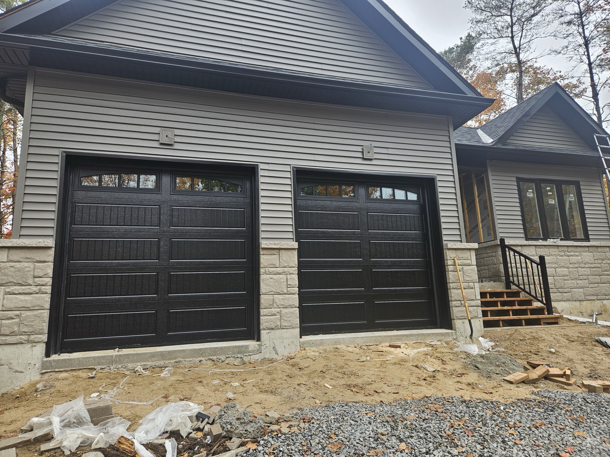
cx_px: 305
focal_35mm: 23
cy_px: 228
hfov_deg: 73.9
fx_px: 405
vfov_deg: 58.9
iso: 25
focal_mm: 5.4
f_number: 1.8
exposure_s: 1/180
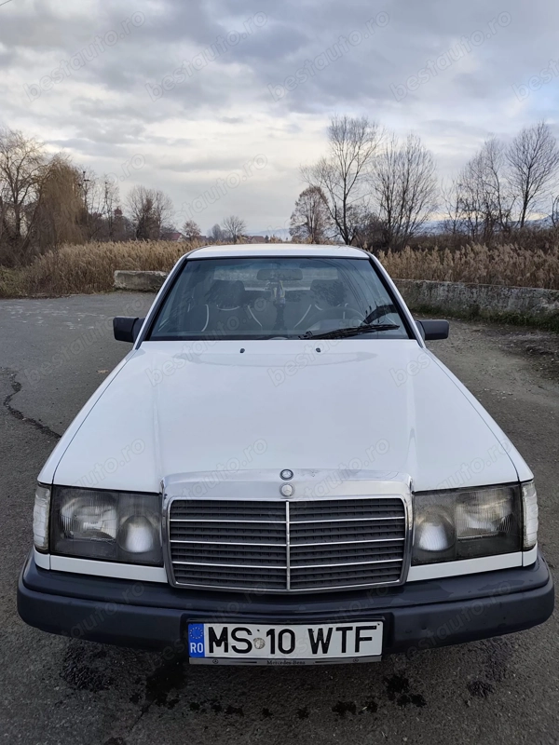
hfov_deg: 58.9
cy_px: 372
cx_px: 280
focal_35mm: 23
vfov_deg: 73.9
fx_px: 495
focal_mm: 6.19
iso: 50
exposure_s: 1/252
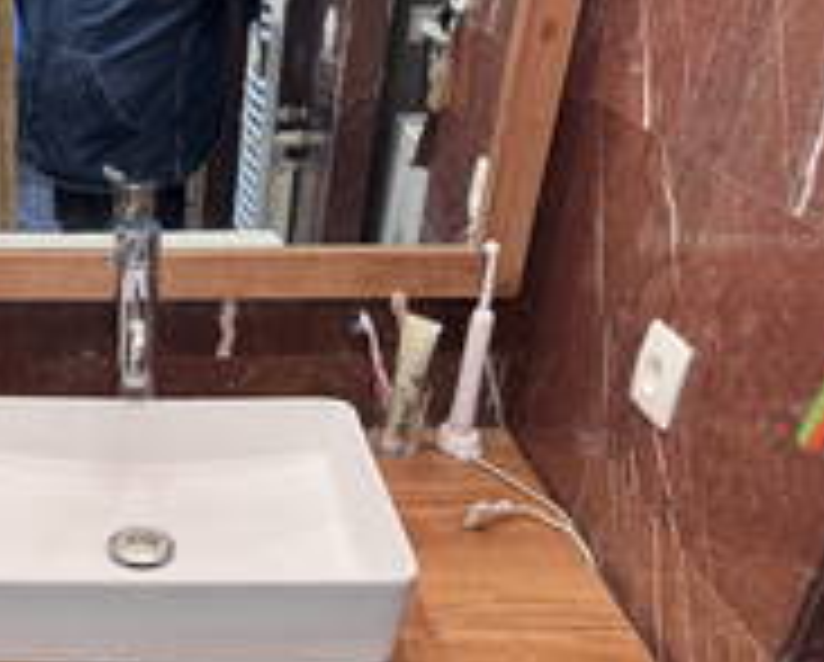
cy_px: 563
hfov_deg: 37.1
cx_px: 50
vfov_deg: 31.6
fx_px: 1124
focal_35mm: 46
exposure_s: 1/50
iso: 160
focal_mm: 6.76
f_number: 1.78
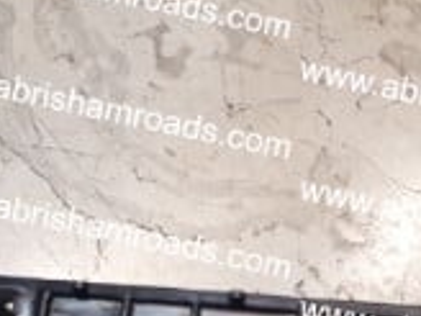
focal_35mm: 99
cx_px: 290
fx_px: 1204
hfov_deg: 19.8
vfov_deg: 14.4
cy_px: 385
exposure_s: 1/17
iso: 200
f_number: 1.9
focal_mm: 3.6
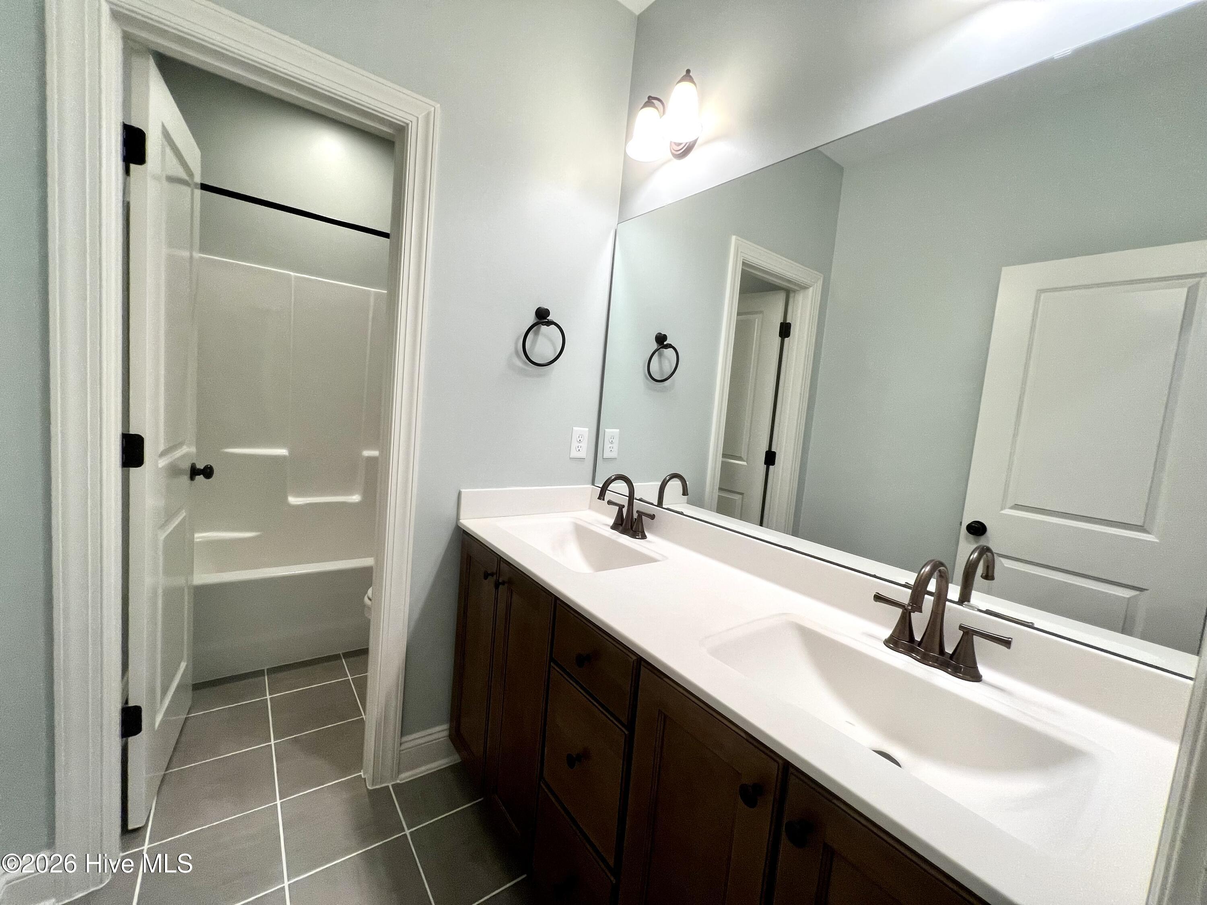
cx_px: 604
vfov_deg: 89.9
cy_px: 452
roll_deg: -5.2
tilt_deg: -4.7
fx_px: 453
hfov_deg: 106.2
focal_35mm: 13
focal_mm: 1.57
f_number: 1.8
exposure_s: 1/120
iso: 100
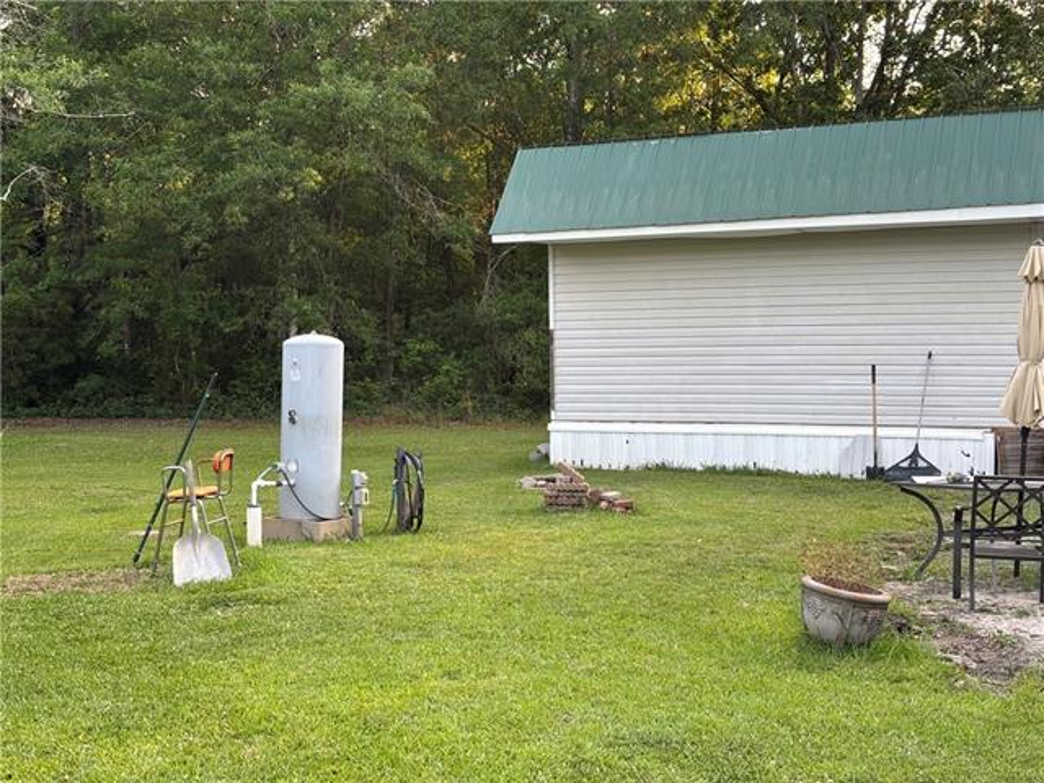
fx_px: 1568
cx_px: 522
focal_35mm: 52
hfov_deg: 36.8
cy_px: 392
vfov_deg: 28.0
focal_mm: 5.96
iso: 32
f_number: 1.6
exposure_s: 1/138
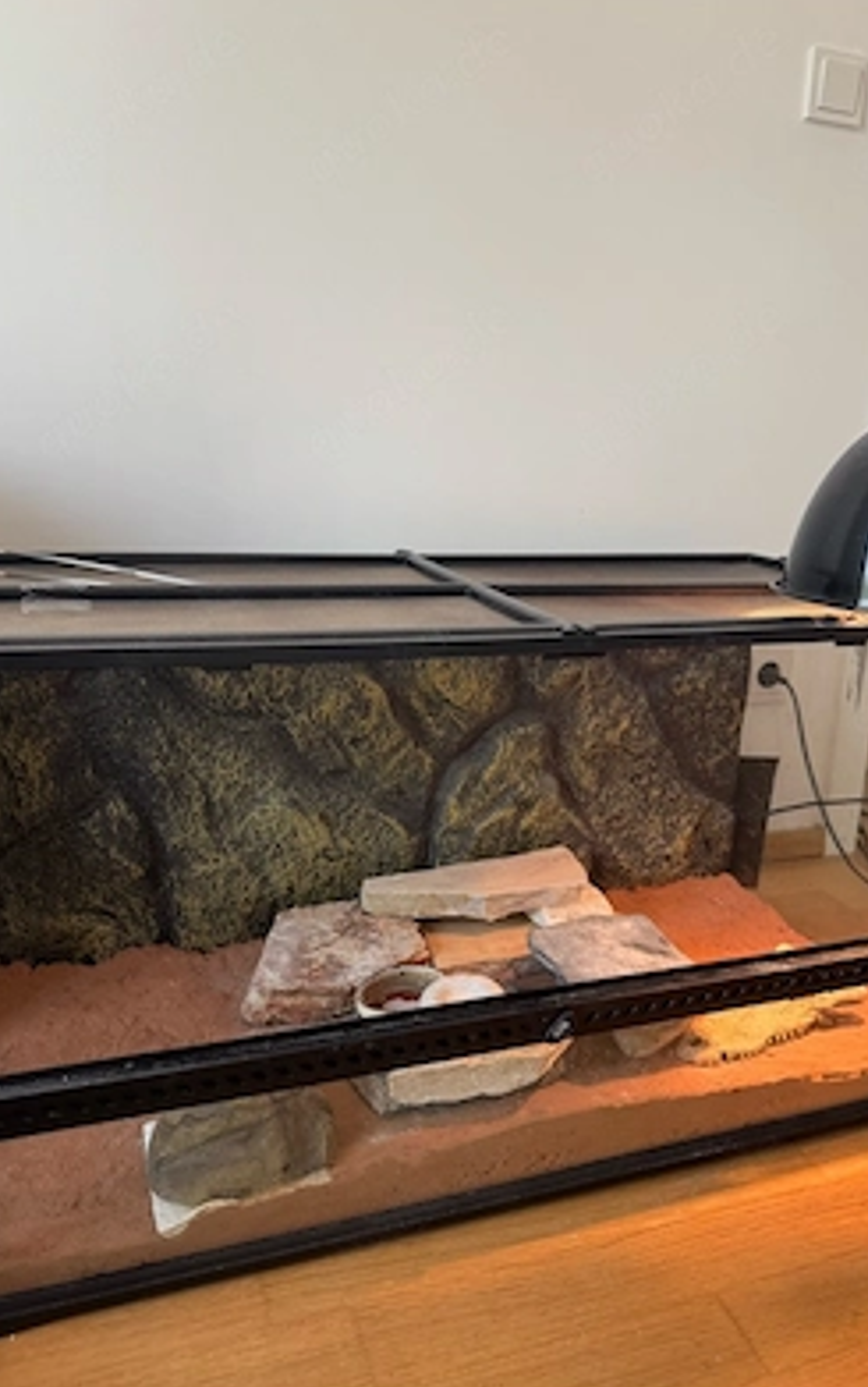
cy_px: 695
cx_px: 485
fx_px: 982
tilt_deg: -14.1
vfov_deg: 70.4
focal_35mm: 26
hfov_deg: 47.6
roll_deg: -2.4
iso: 200
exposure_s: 1/100
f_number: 1.78
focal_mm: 6.76
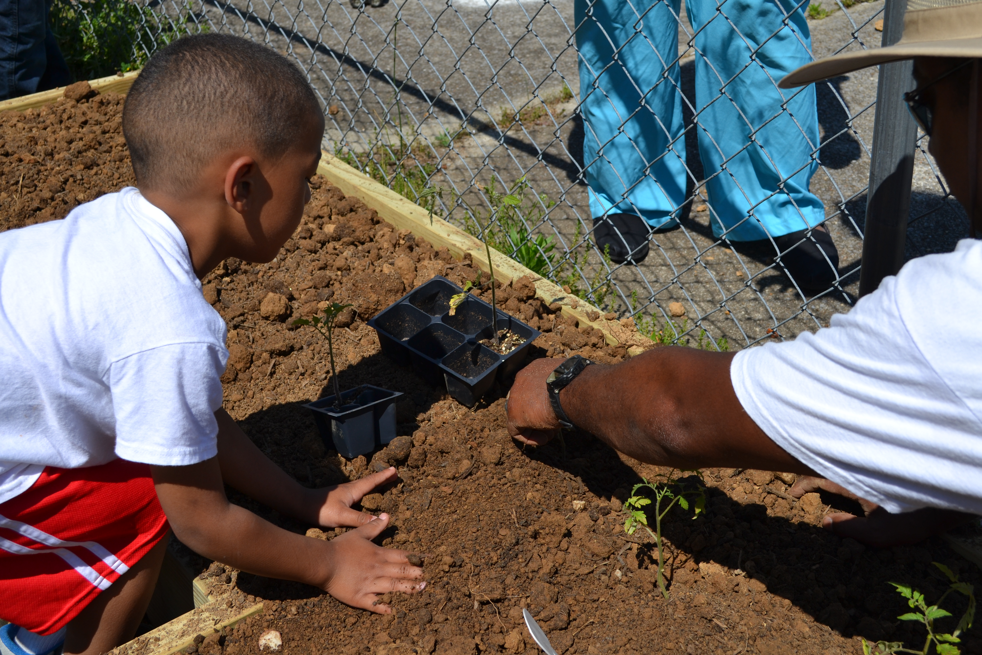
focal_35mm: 48
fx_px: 1309
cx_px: 491
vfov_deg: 28.1
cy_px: 328
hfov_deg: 41.1
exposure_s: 1/400
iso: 100
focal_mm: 32
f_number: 7.1
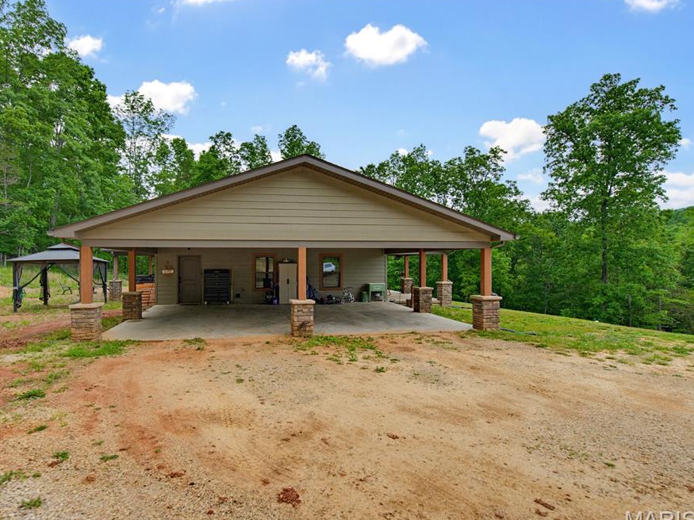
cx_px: 298
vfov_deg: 71.6
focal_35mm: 18
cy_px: 266
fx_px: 361
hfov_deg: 87.2
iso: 200
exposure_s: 1/200
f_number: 6.3
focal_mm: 16
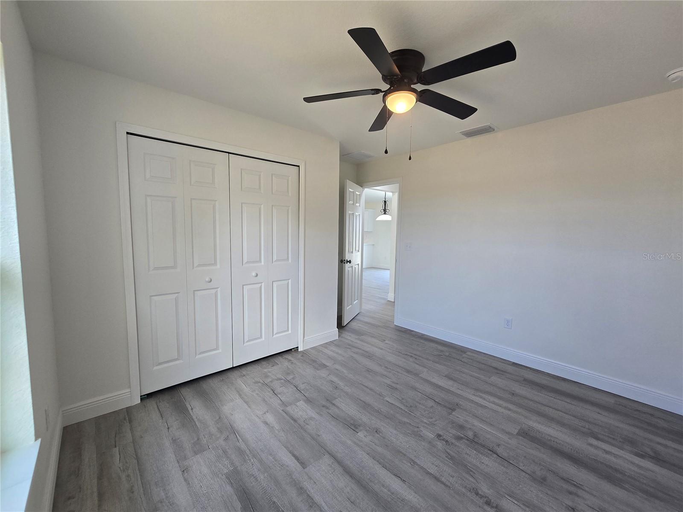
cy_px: 256
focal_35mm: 13
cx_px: 342
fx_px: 256
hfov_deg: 106.2
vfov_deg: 89.9
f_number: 2.2
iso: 64
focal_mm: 2.2
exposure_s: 1/60
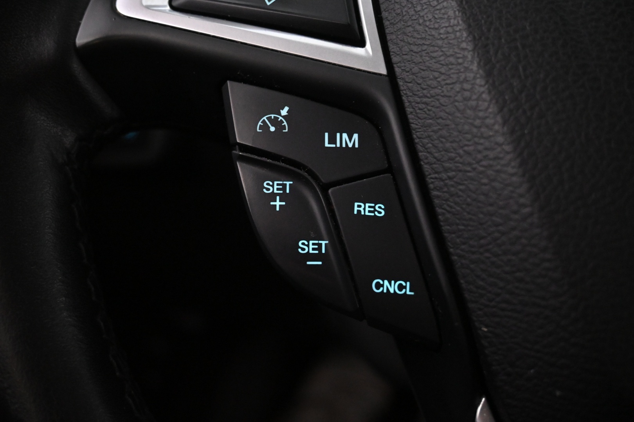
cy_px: 211
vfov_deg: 39.1
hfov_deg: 56.1
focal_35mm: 34
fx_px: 594
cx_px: 317
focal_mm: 22.5
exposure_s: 1/40
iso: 4000
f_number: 4
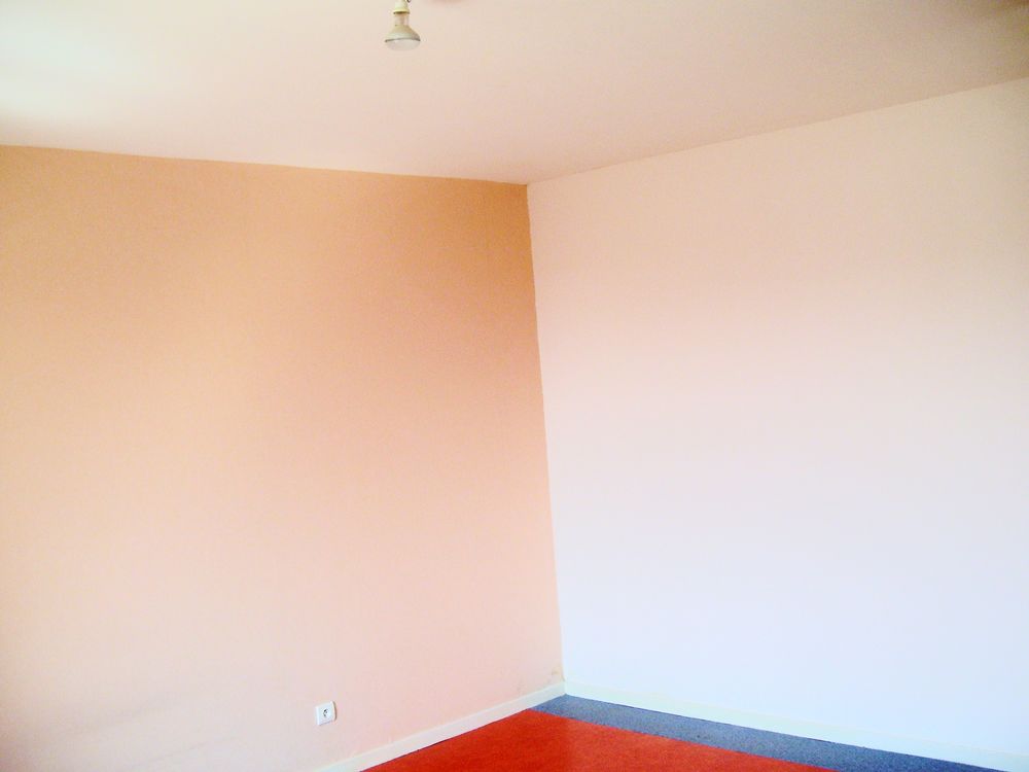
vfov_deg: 38.7
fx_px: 1100
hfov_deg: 50.1
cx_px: 514
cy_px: 386
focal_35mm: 37
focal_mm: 6
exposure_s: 1/180
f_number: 2.7
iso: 80
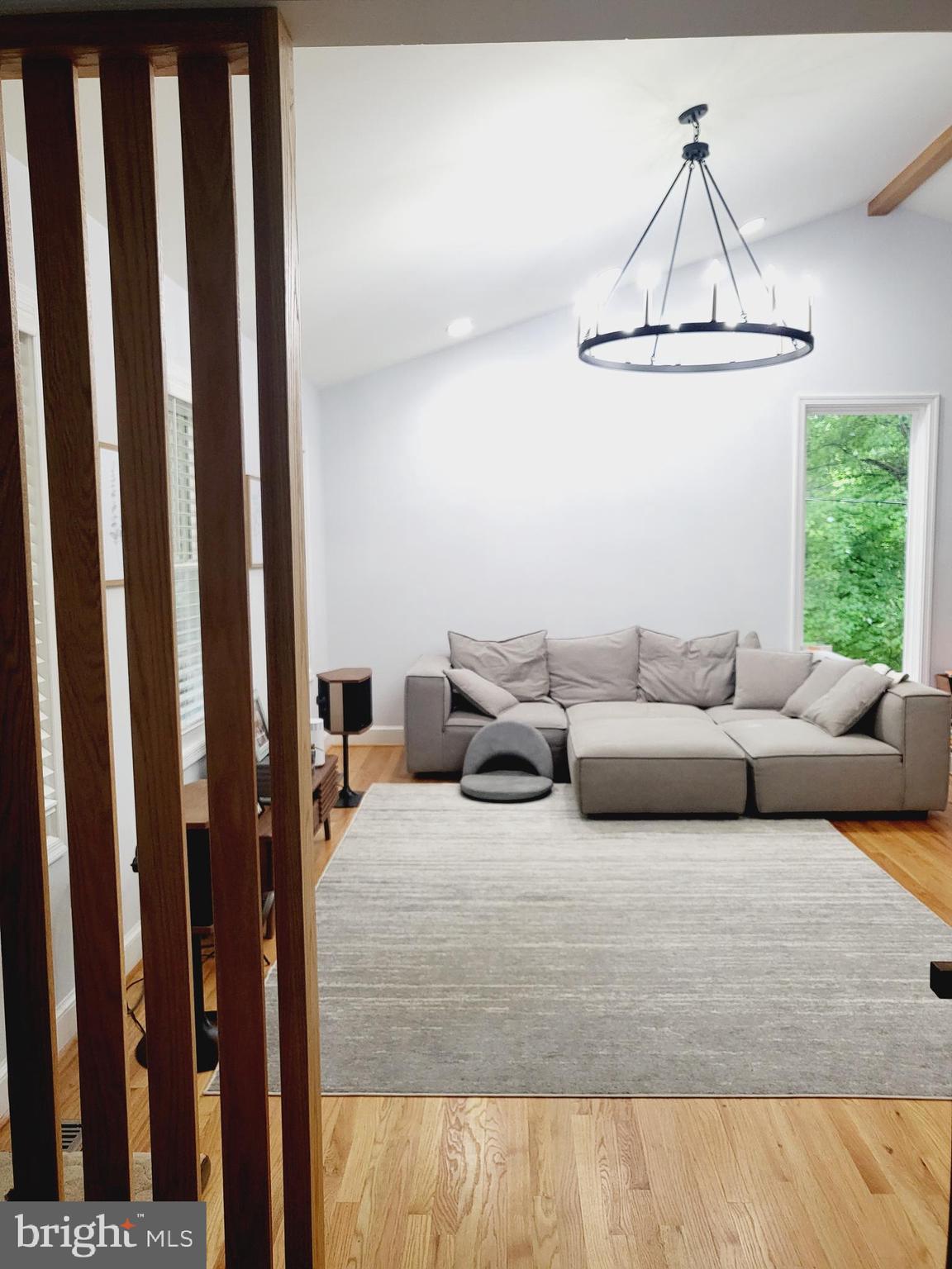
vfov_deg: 67.3
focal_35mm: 26
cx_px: 476
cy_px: 634
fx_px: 953
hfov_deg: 53.1
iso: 250
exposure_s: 1/120
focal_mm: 4.25
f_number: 1.8
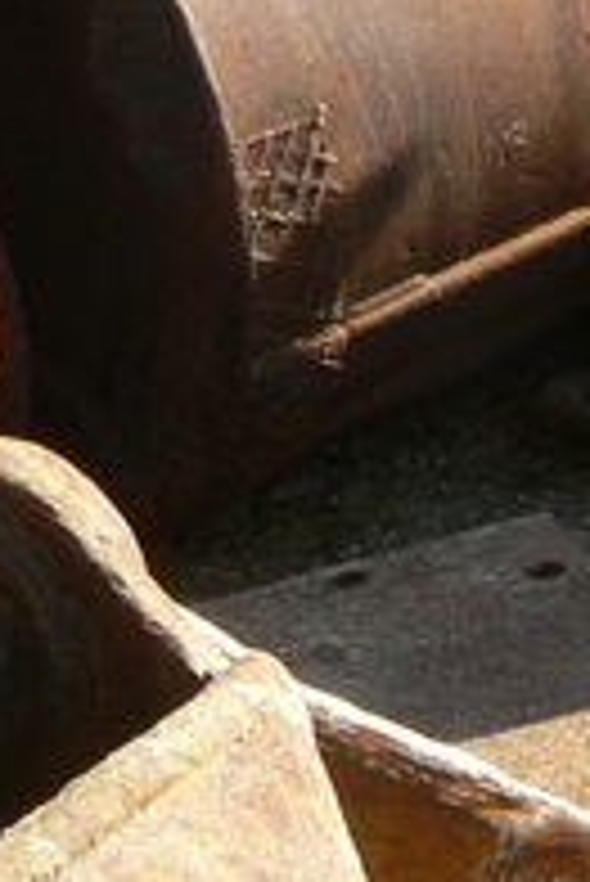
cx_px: 770
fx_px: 3754
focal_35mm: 153
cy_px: 1341
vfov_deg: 12.7
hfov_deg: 8.8
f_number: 4
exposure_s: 1/160
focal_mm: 6
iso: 80
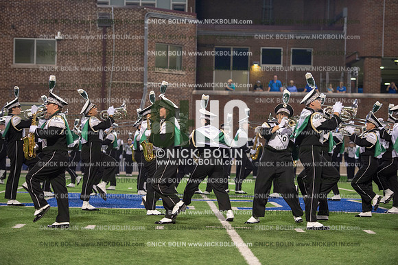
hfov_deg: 18.3
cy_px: 132
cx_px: 199
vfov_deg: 12.2
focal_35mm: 112
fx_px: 1237
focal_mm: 112
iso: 4000
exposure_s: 1/320
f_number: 2.8
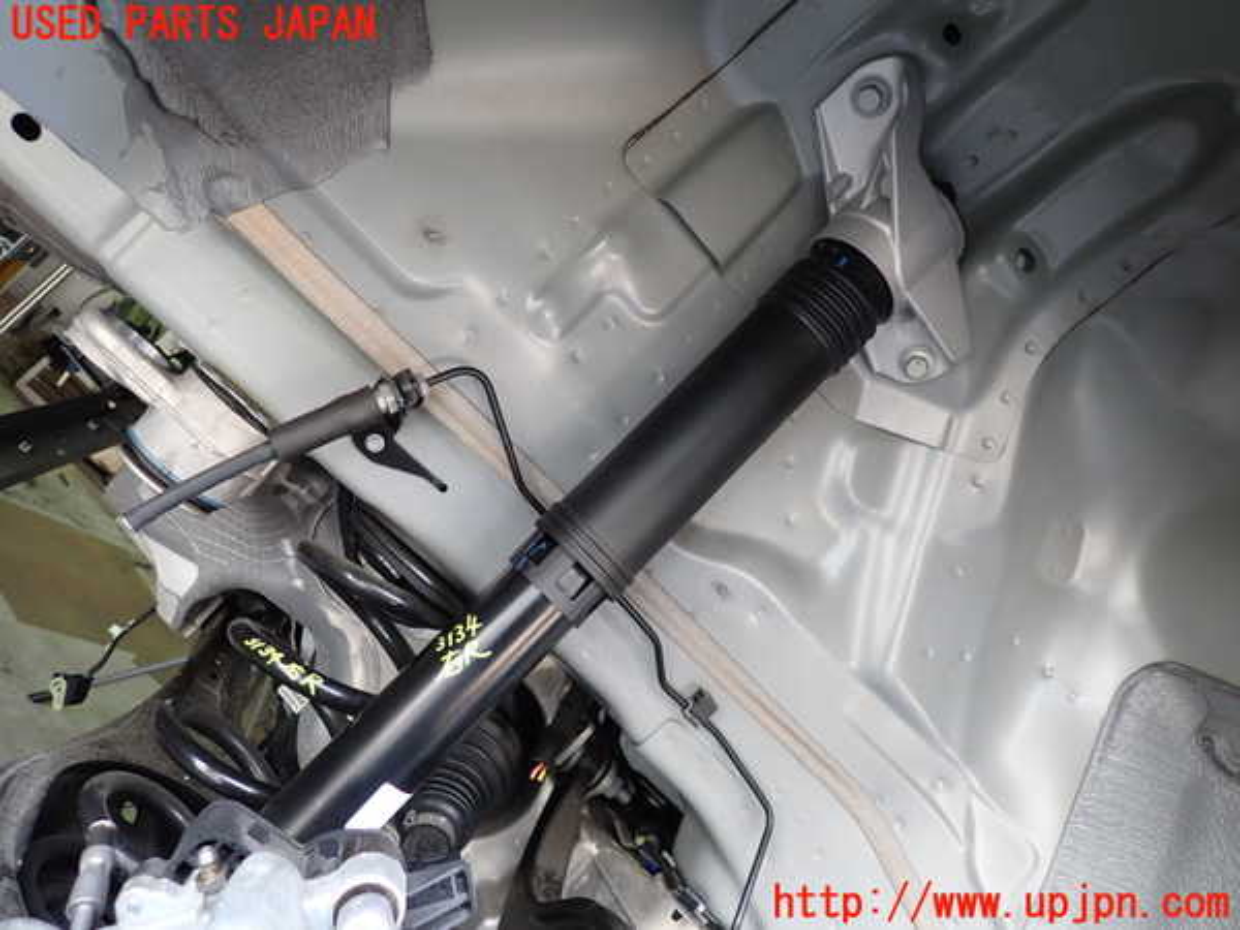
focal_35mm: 25
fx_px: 896
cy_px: 465
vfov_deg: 54.9
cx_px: 620
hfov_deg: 69.4
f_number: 2
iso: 200
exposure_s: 1/50
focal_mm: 4.5
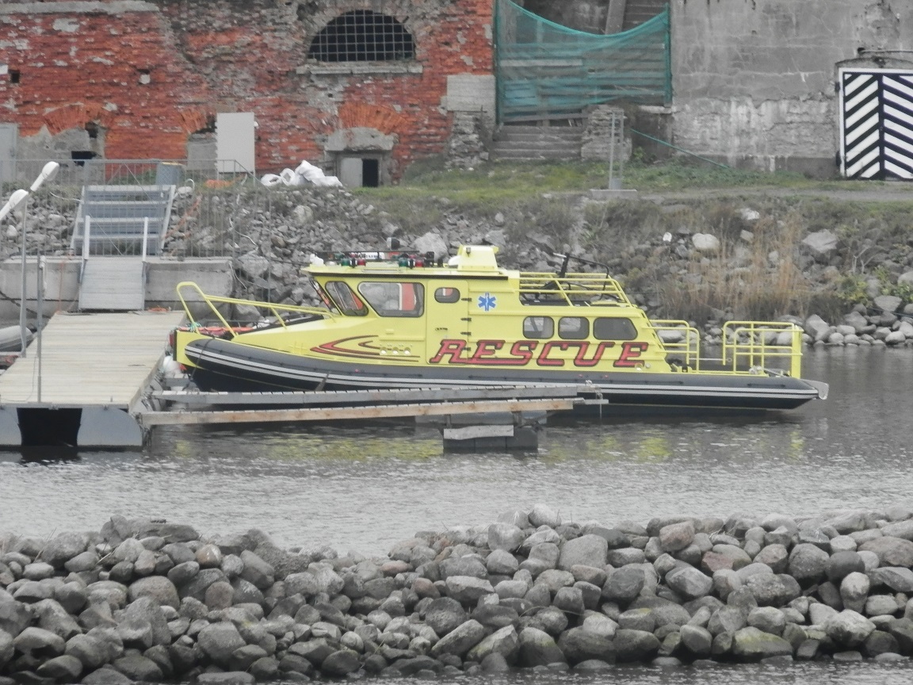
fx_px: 12264
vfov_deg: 3.2
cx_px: 456
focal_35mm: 465
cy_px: 342
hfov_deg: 4.3
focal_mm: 83.2
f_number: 5.7
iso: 400
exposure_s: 1/60
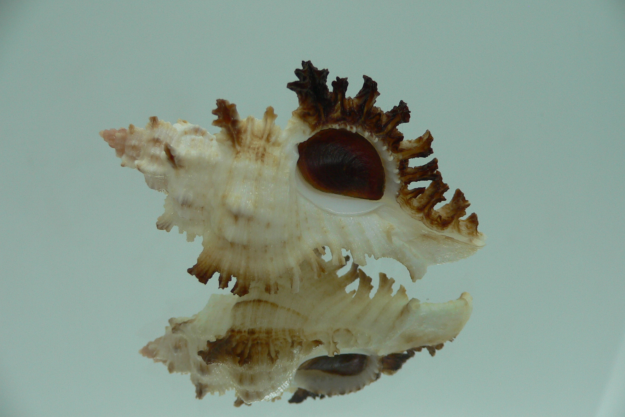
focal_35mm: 37
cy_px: 216
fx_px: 642
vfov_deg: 35.9
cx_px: 314
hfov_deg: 51.9
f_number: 2.8
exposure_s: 1/60
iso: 80
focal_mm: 4.6
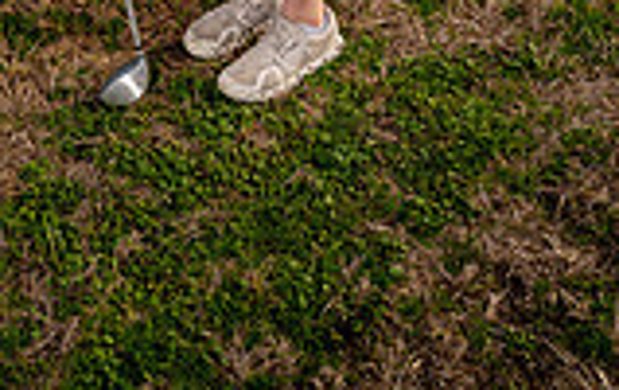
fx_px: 1217
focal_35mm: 72
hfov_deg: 27.6
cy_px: -468
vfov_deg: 14.1
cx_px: 70
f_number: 4
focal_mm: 25
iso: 100
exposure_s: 1/1000
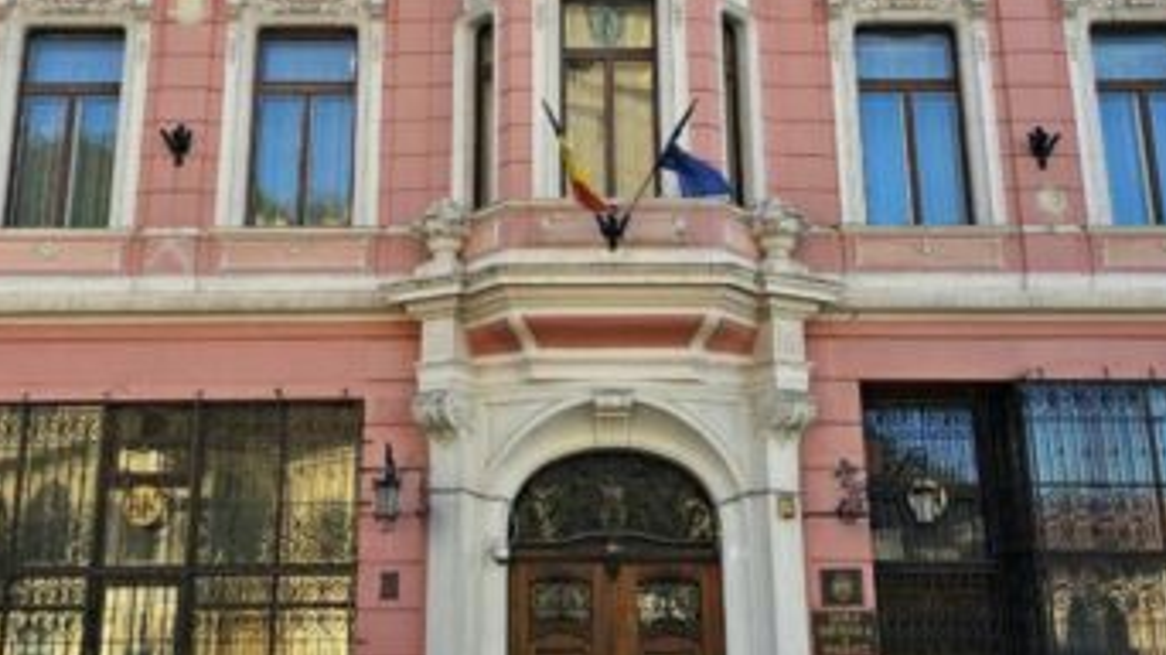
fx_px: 1576
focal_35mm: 51
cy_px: 133
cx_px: 549
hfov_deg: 40.6
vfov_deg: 23.1
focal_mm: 6.3
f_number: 1.7
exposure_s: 1/417
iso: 10
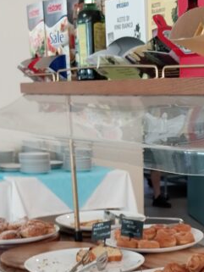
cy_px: 288
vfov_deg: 22.4
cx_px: 178
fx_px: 652
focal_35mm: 83
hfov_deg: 17.6
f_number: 1.8
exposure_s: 1/50
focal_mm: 4
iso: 80
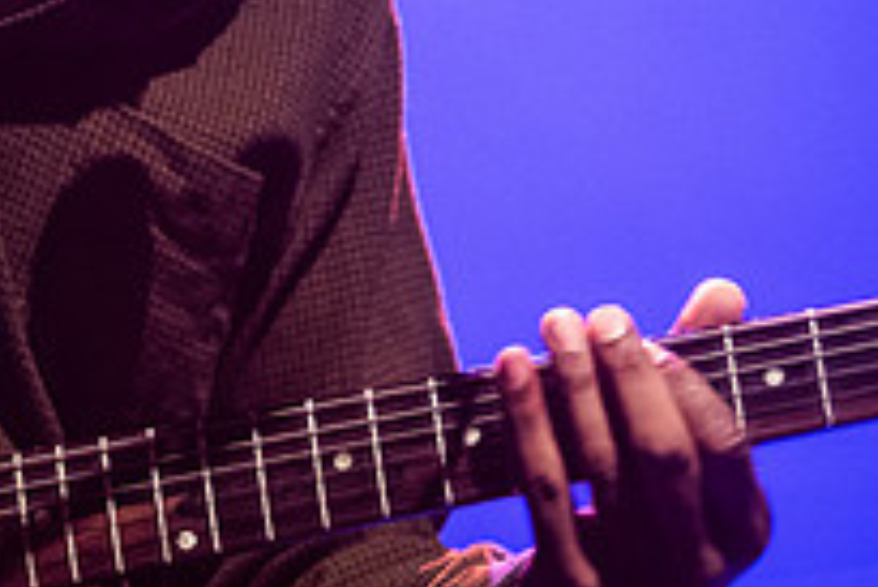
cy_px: -135
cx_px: 240
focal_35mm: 328
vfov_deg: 4.2
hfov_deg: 6.3
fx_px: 8005
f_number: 3.2
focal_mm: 116
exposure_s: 1/125
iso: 2500
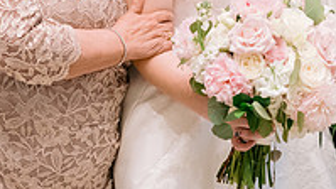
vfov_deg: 7.4
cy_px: -95
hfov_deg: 13.3
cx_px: 220
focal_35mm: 162
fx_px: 1444
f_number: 2.5
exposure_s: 1/250
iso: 1600
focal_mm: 50
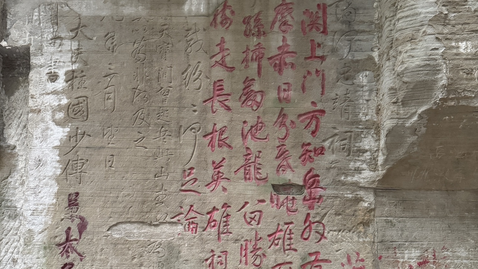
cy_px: 151
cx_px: 238
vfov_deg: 33.7
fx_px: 444
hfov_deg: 56.6
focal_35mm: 35
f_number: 1.78
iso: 800
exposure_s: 1/42
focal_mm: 6.76
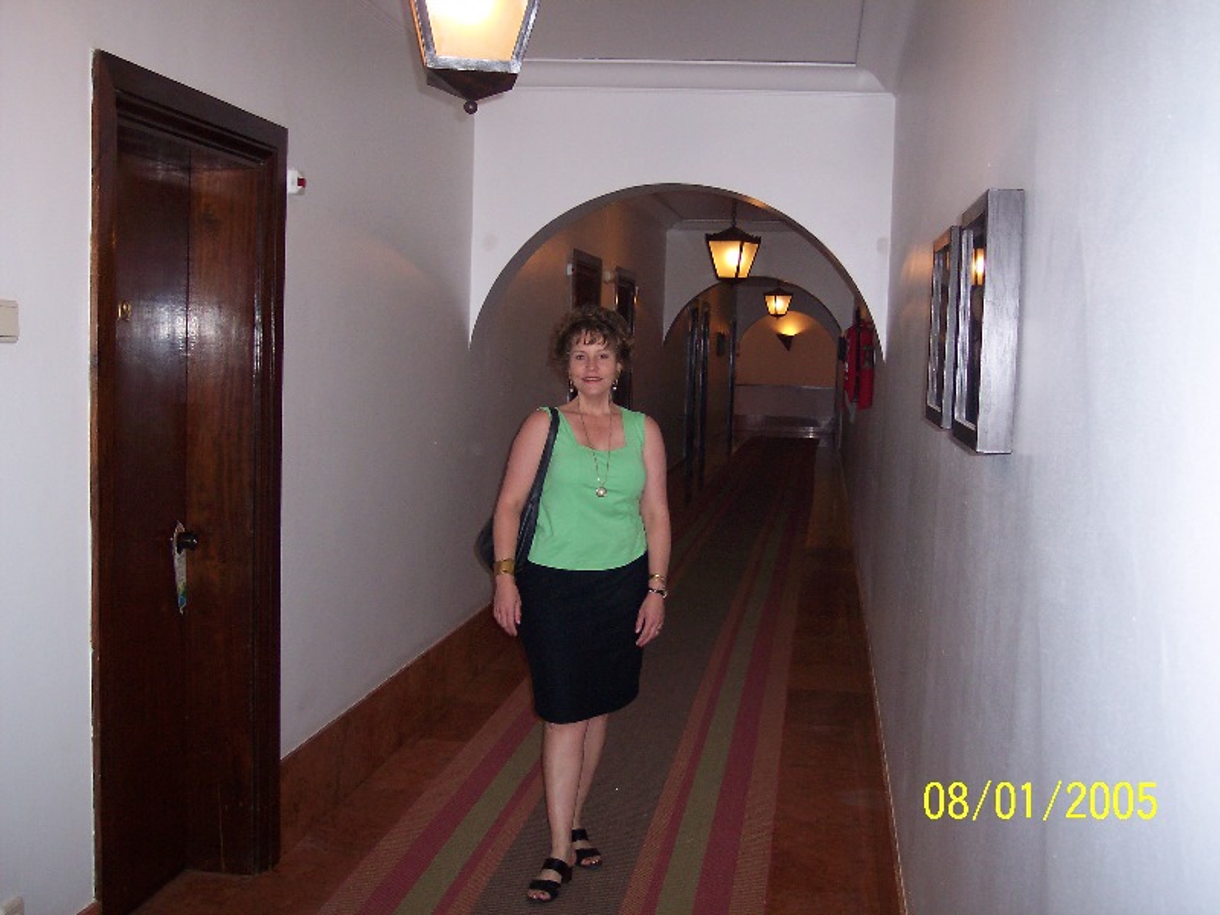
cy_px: 458
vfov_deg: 37.7
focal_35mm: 38
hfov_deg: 49.0
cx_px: 610
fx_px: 1339
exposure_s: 1/30
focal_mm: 8
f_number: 2.8
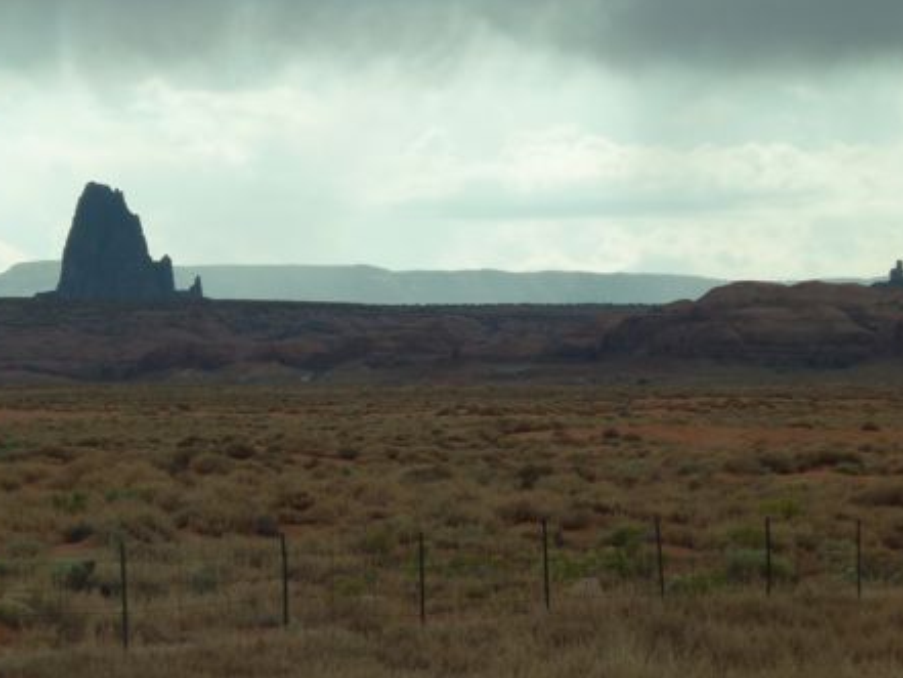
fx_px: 6889
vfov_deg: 5.6
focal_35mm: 264
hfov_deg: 7.5
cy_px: 287
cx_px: 367
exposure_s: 1/250
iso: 80
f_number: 4.5
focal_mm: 29.9
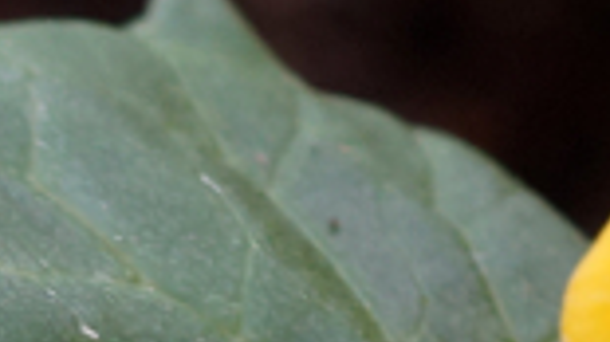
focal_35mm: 1215
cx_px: 1417
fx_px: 19642
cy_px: 566
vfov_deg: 1.0
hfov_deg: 1.8
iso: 400
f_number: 6.3
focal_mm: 100
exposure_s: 1/160
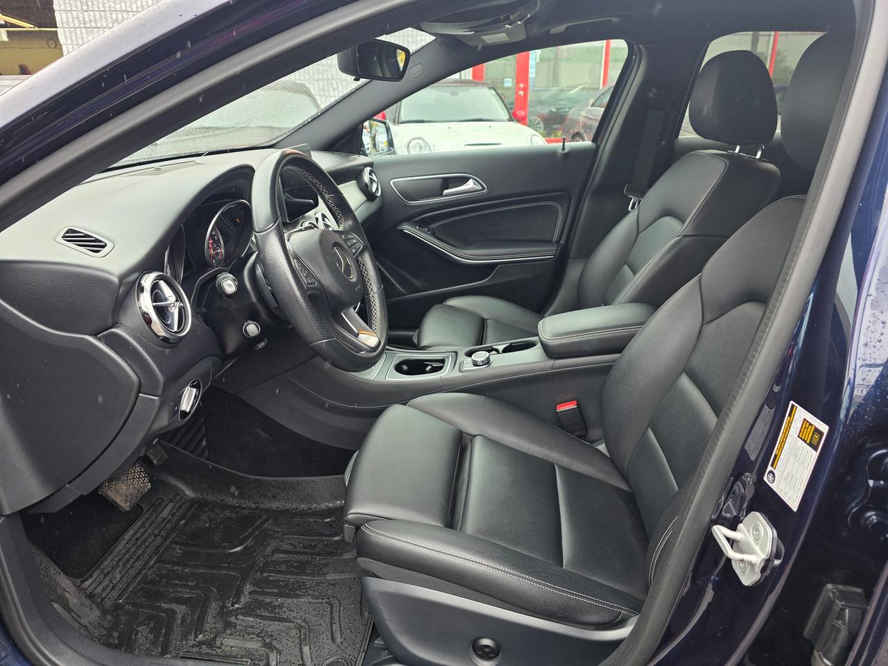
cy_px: 333
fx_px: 590
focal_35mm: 23
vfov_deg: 58.9
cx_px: 444
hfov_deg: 73.9
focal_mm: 6.3
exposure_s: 1/120
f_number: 1.7
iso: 50
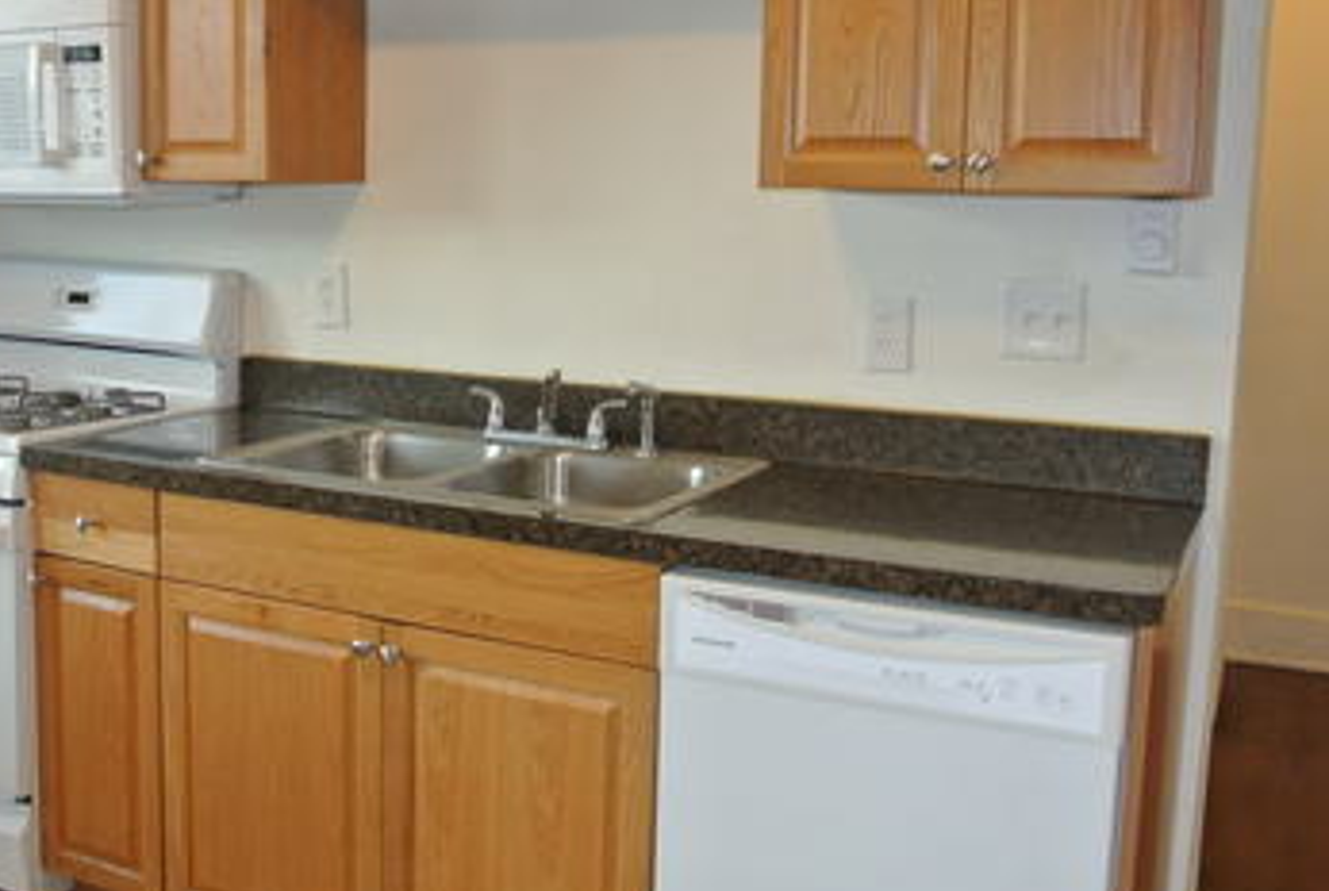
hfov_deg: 47.6
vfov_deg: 33.5
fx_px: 1479
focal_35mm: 40
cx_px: 446
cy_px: 378
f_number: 3.5
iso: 450
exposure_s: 1/60
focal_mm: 10
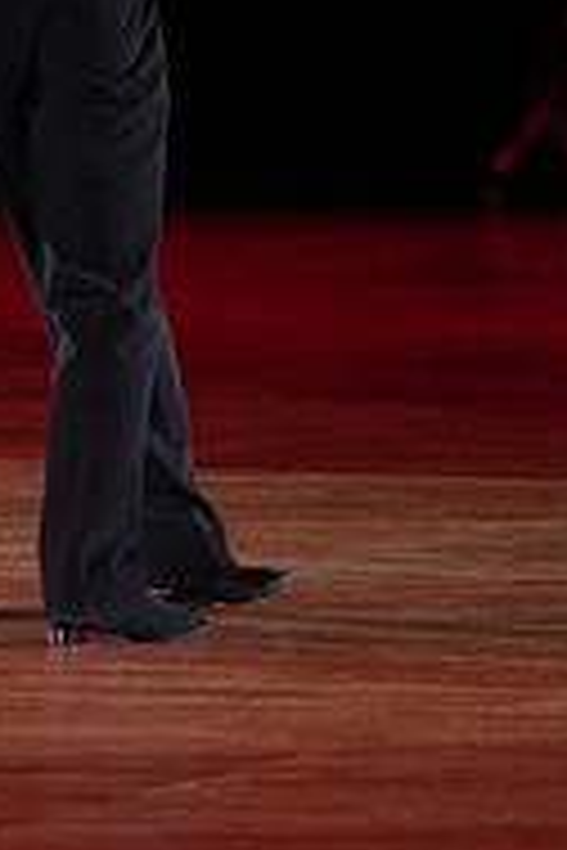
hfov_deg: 2.5
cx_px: -92
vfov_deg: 3.8
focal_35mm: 546
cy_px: -180
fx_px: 12898
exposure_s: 1/1000
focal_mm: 178
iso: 1250
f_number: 2.8
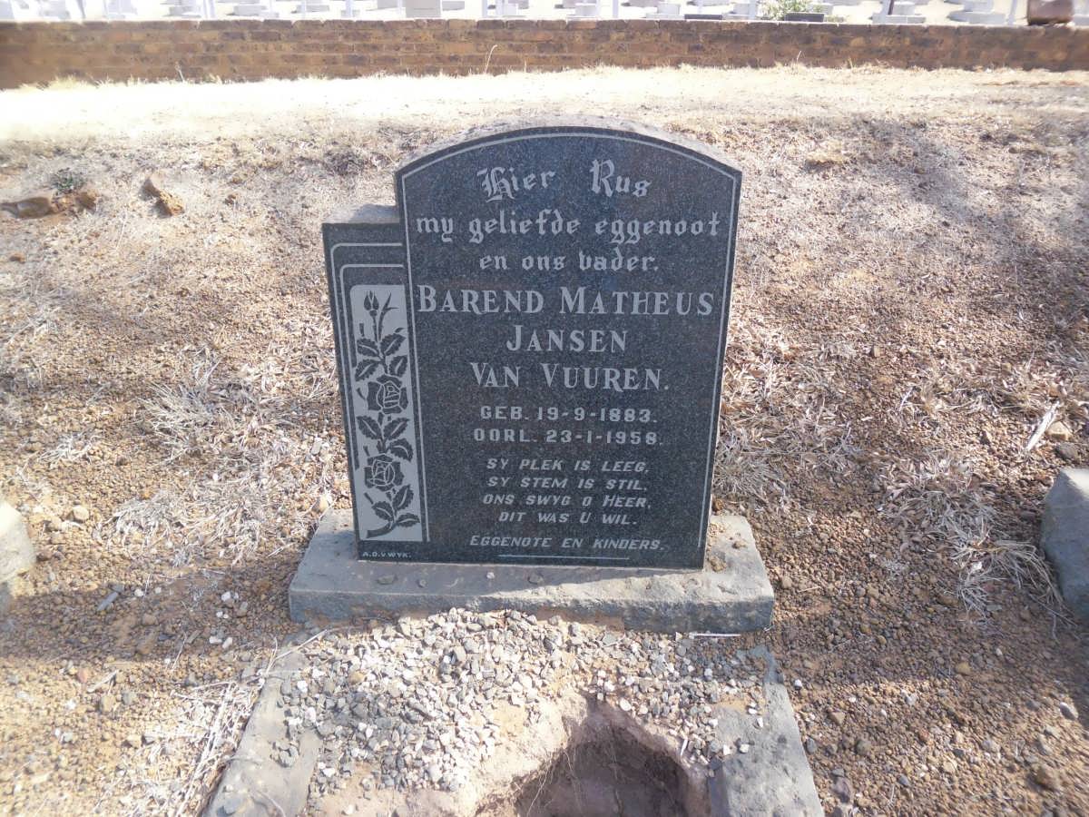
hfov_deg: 65.3
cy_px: 408
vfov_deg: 51.4
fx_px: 849
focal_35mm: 27
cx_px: 544
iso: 80
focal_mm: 4.9
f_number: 3.5
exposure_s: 1/133
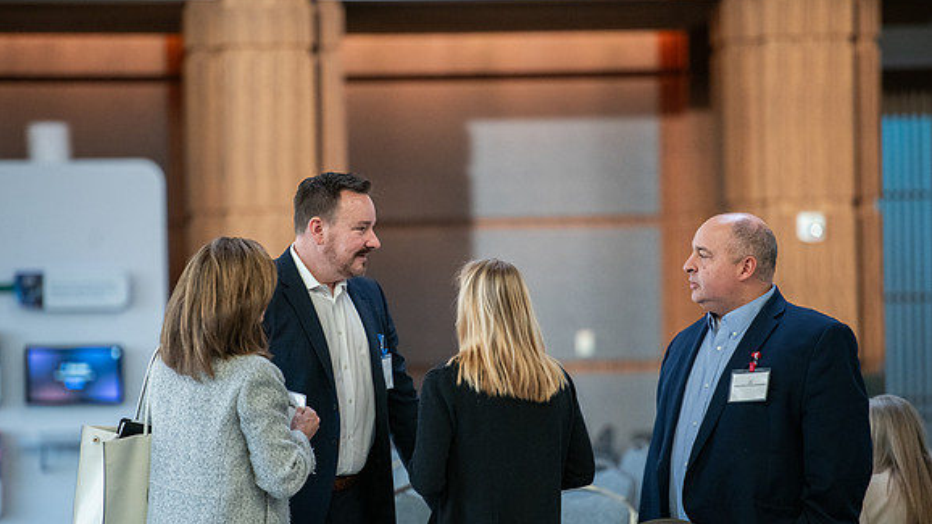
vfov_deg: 5.6
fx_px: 5313
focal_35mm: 215
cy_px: 307
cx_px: 466
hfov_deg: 10.0
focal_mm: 200
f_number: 2.8
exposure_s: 1/200
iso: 1600
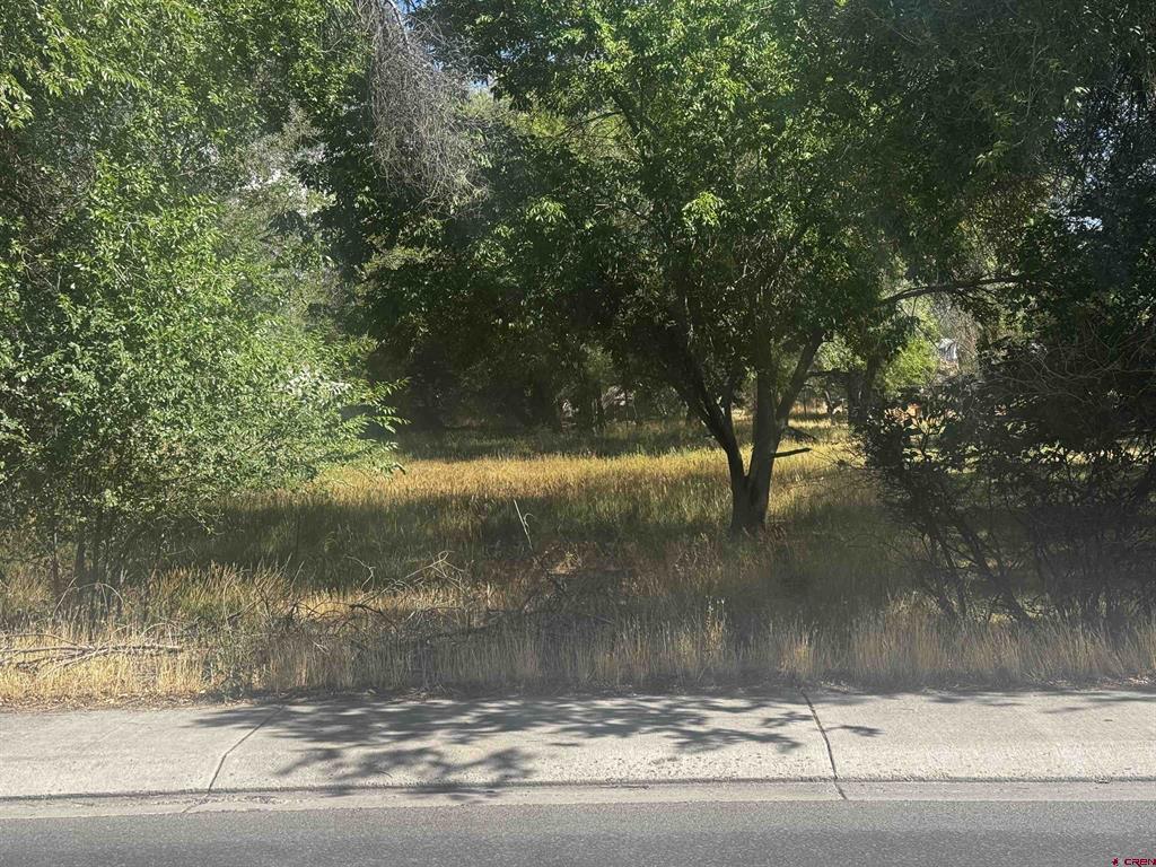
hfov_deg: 39.7
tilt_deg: -0.6
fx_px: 1603
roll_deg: -0.1
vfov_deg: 30.3
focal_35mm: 48
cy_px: 434
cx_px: 578
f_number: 1.78
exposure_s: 1/1637
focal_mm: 6.76
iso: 64
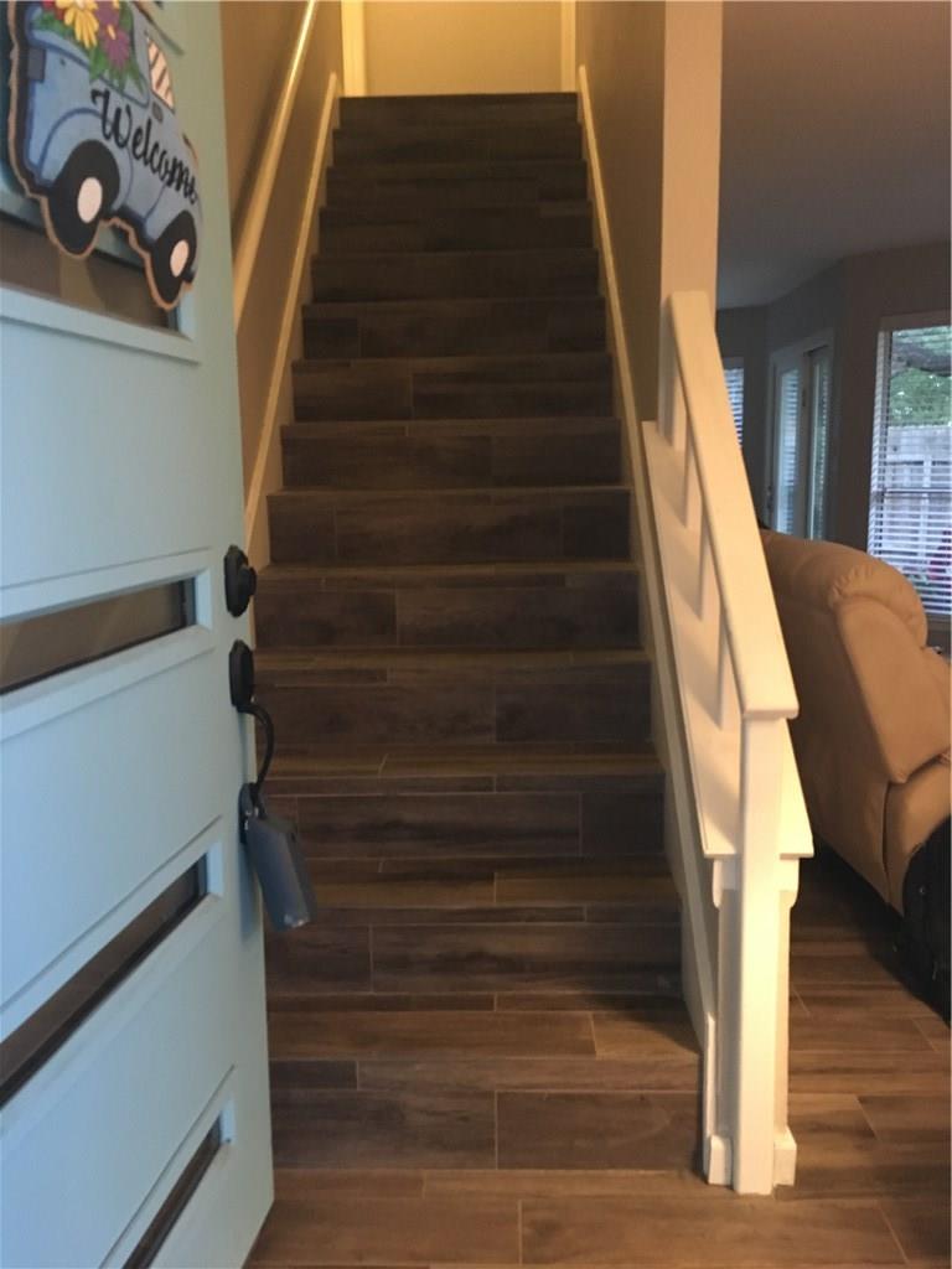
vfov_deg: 61.7
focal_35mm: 29
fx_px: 1063
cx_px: 476
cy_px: 634
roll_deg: +1.2
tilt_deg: -8.4
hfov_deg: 48.2
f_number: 2.2
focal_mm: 4.15
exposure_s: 1/15
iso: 400
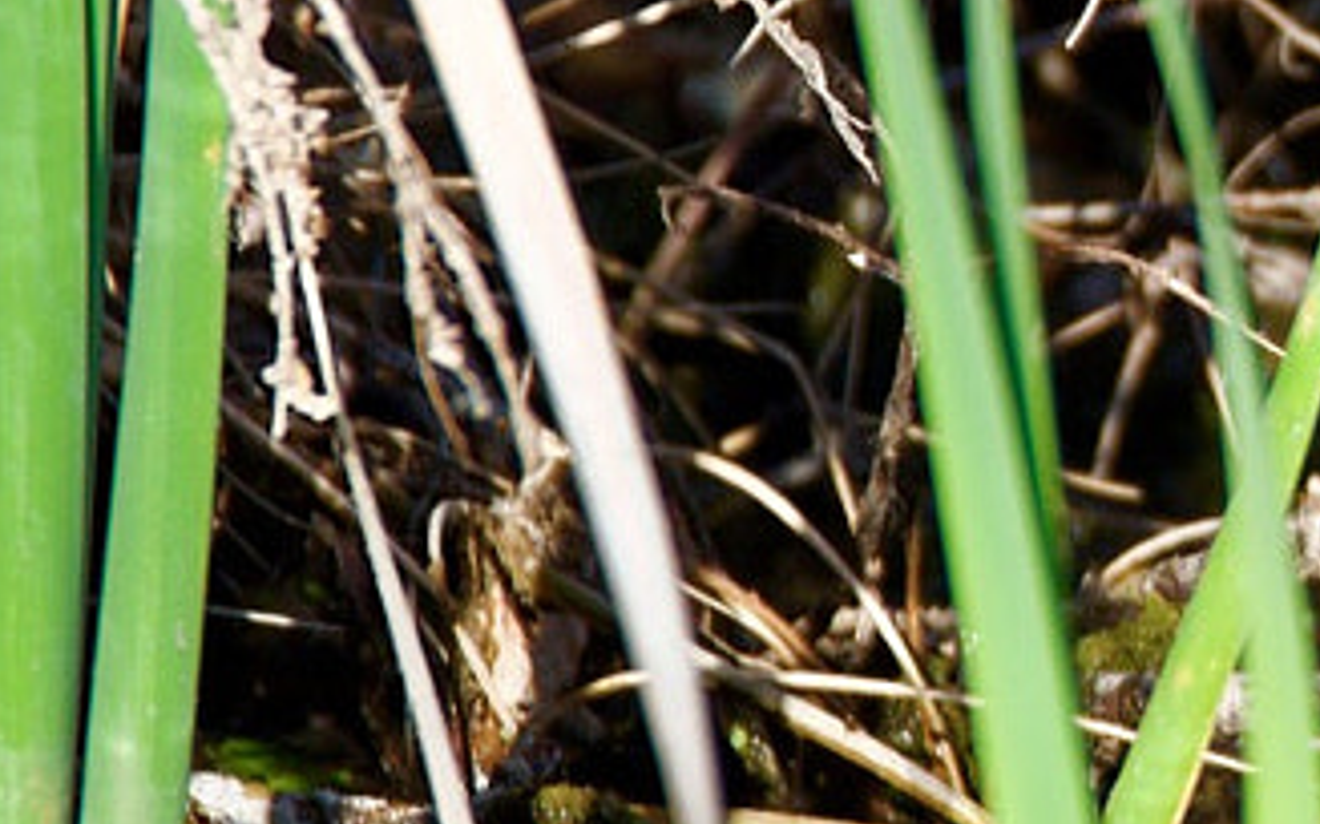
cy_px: 81
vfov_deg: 0.4
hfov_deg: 0.7
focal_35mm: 2997
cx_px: 1921
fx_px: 107759
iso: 250
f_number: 6.3
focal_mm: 600
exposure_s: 1/400
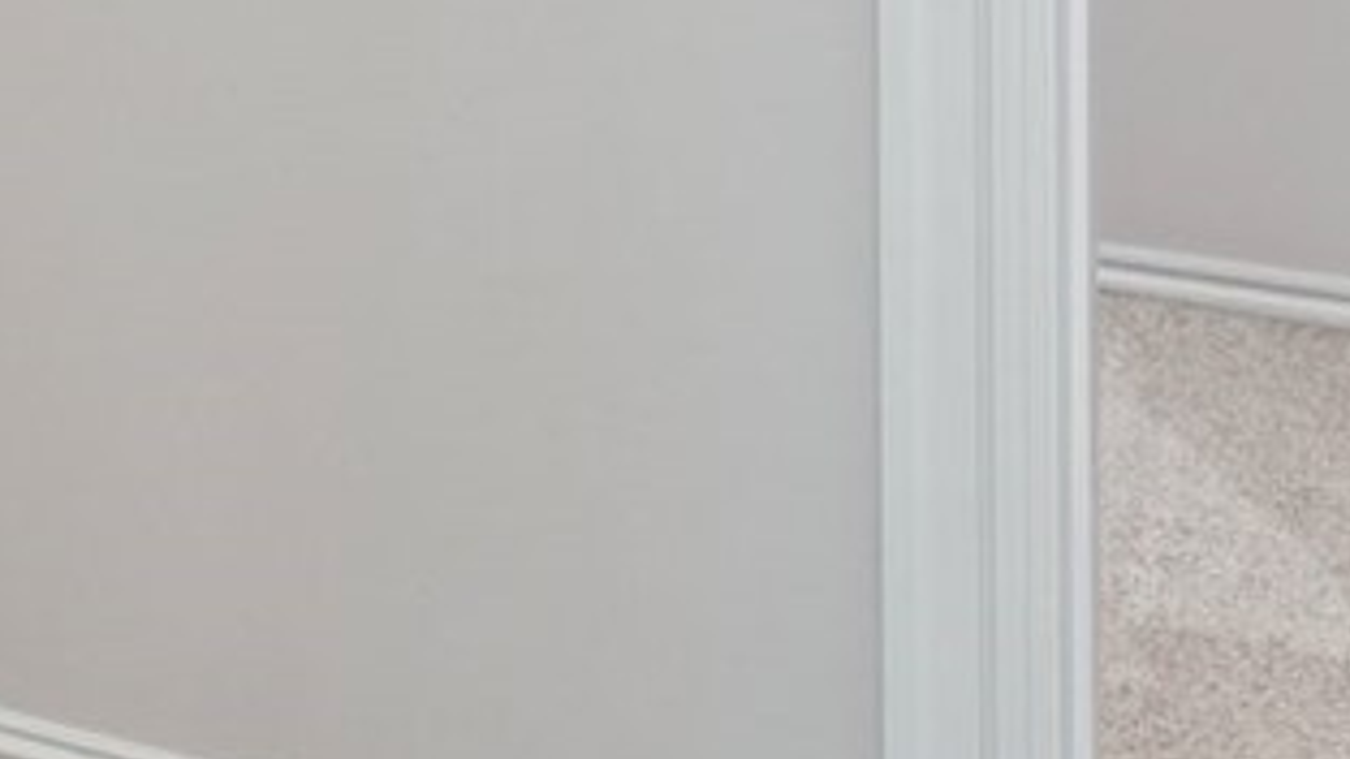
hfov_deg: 14.7
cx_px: -1617
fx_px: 3901
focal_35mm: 109
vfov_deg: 10.2
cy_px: -817
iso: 200
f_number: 6.3
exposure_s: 1/15
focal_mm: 16
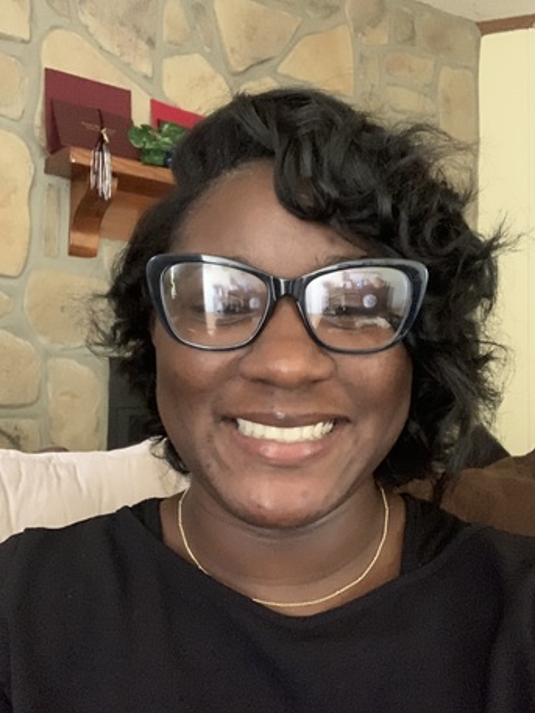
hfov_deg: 40.7
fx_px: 721
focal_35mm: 35
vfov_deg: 52.6
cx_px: 277
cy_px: 353
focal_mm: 2.87
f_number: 2.2
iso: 640
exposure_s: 1/15
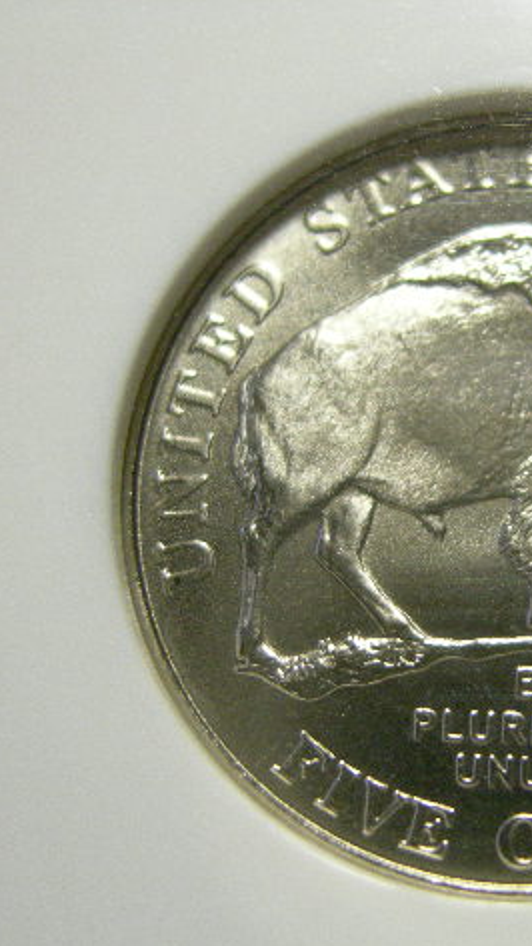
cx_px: 526
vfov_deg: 37.2
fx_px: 1405
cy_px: 476
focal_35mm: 56
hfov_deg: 20.8
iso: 400
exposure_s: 1/82
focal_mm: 7.8
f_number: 2.8
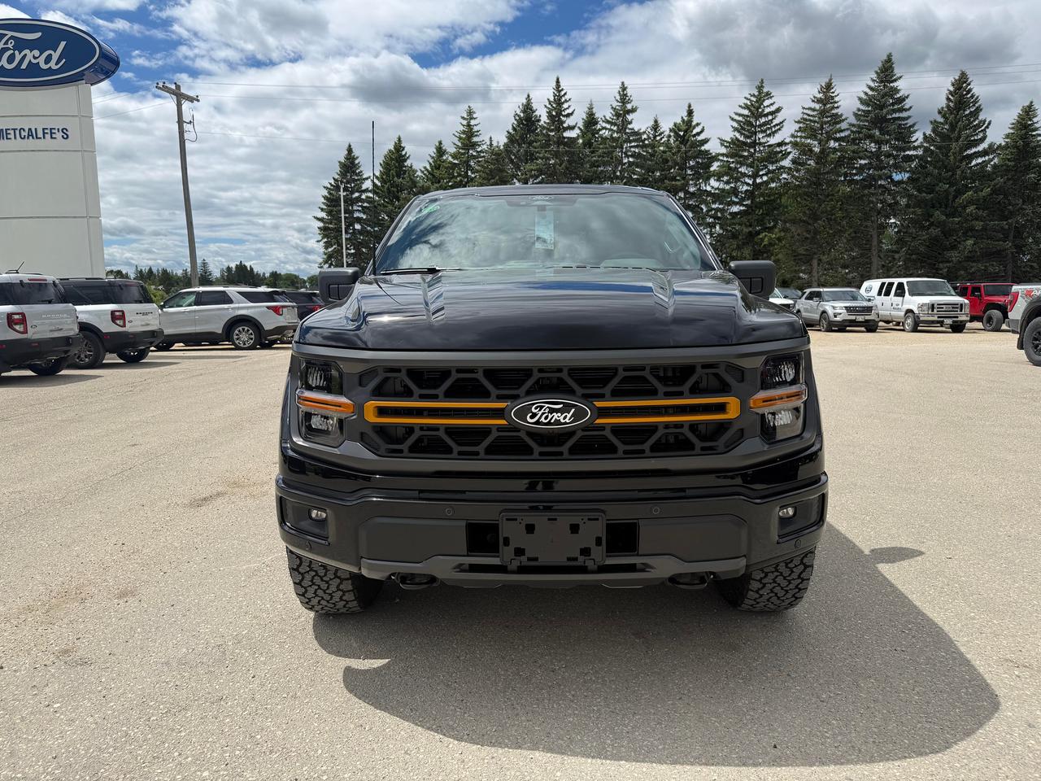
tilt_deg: -6.9
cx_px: 520
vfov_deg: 56.8
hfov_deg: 71.6
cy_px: 390
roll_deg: -0.2
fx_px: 722
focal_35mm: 24
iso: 80
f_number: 1.78
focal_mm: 6.76
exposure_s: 1/7353
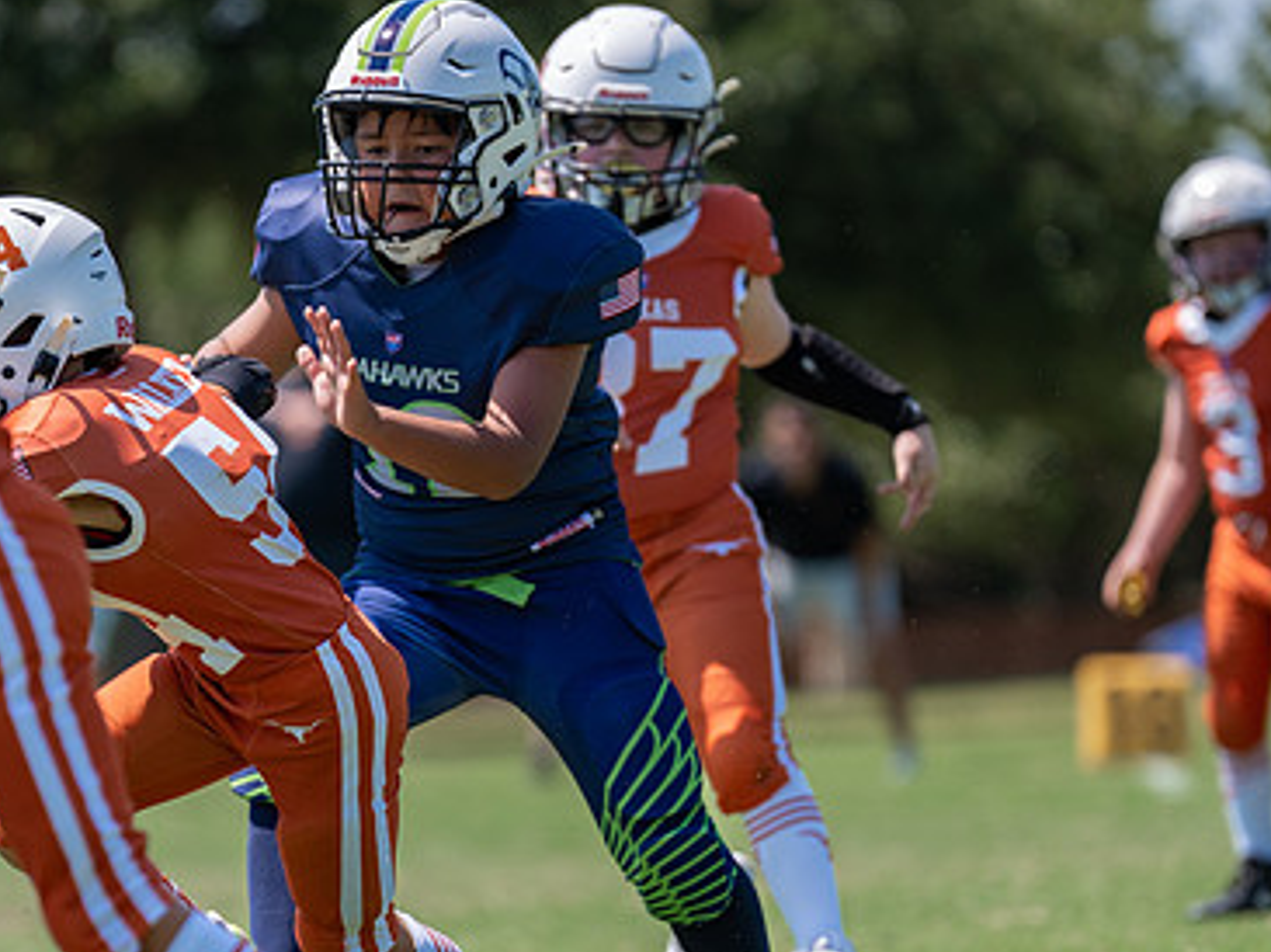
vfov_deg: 3.9
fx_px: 13833
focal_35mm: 377
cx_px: 411
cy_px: 614
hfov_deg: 5.3
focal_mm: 200
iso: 100
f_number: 3.2
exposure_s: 1/1250
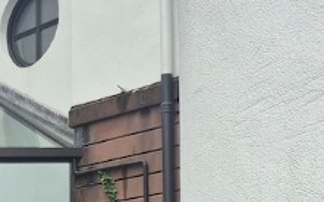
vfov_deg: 11.2
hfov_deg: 17.2
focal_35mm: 113
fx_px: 998
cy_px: 296
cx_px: -110
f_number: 1.8
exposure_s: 1/388
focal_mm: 5.4
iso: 25
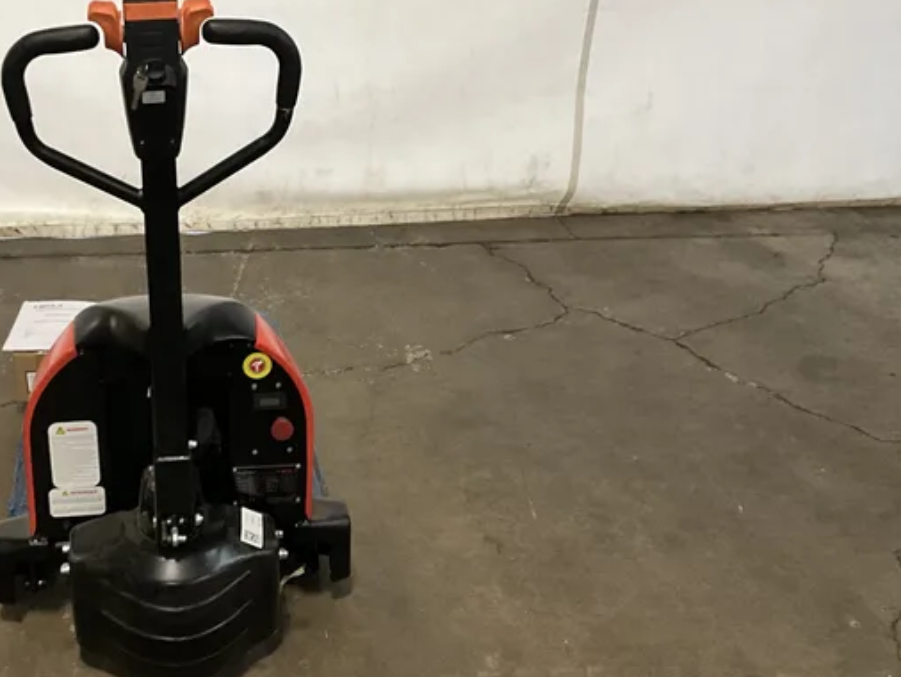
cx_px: 239
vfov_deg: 33.6
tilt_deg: -22.1
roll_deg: +0.8
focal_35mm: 43
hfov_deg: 42.6
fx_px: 1120
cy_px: 323
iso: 250
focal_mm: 3
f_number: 1.8
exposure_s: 1/60
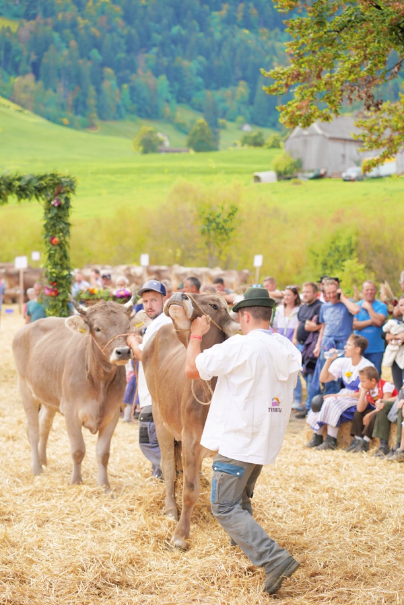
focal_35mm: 85
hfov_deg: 16.1
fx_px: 1431
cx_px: 202
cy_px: 302
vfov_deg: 23.9
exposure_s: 1/320
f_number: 3.5
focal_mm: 85
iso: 100
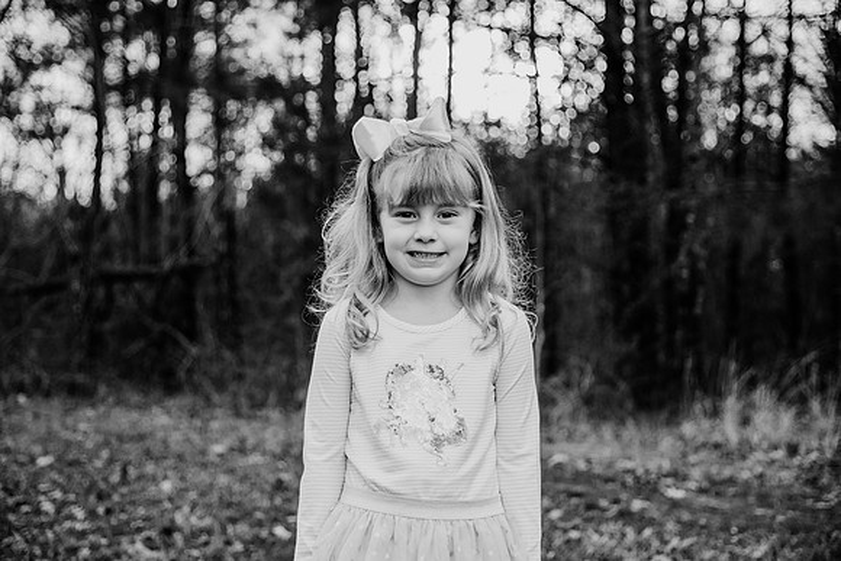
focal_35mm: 58
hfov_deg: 34.5
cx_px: 420
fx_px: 1355
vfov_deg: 23.4
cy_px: 280
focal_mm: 58
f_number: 4
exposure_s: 1/800
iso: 800
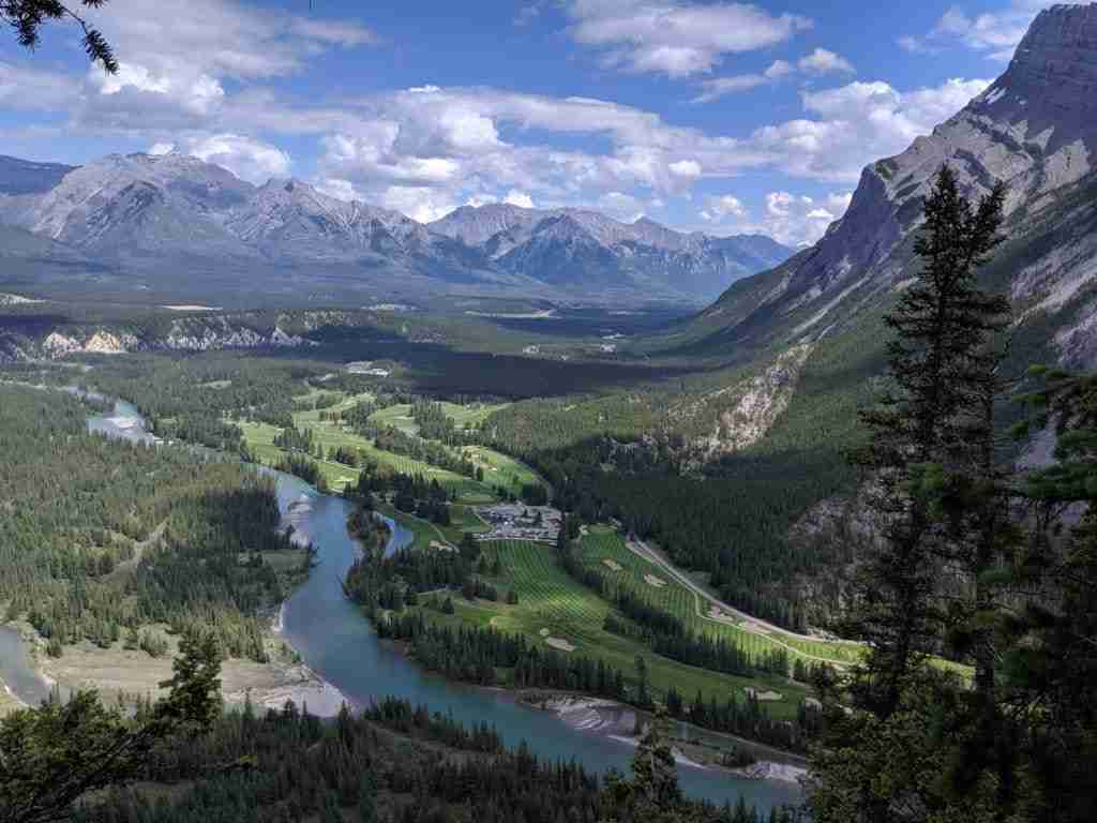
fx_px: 856
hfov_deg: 65.3
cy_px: 412
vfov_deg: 51.4
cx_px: 548
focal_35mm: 27
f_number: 1.8
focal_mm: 4.44
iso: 49
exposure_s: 1/2933
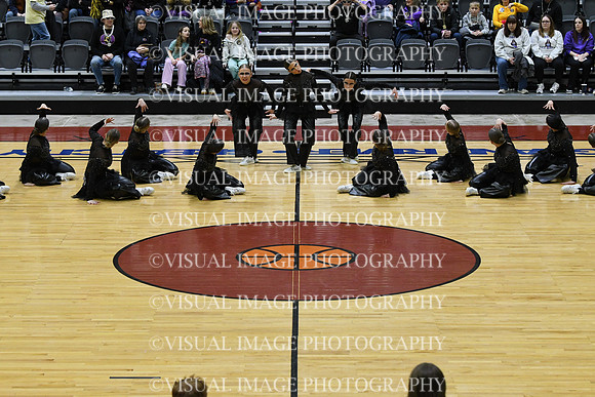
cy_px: 198
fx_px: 1736
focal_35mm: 105
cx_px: 298
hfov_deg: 19.5
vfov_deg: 13.0
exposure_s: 1/250
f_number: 4
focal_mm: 70
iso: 2500
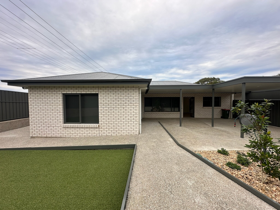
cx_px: 140
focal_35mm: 14
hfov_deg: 102.1
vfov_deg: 85.7
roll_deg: +0.2
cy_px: 105
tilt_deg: -1.6
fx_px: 113
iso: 40
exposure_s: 1/224
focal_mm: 2.22
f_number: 2.2
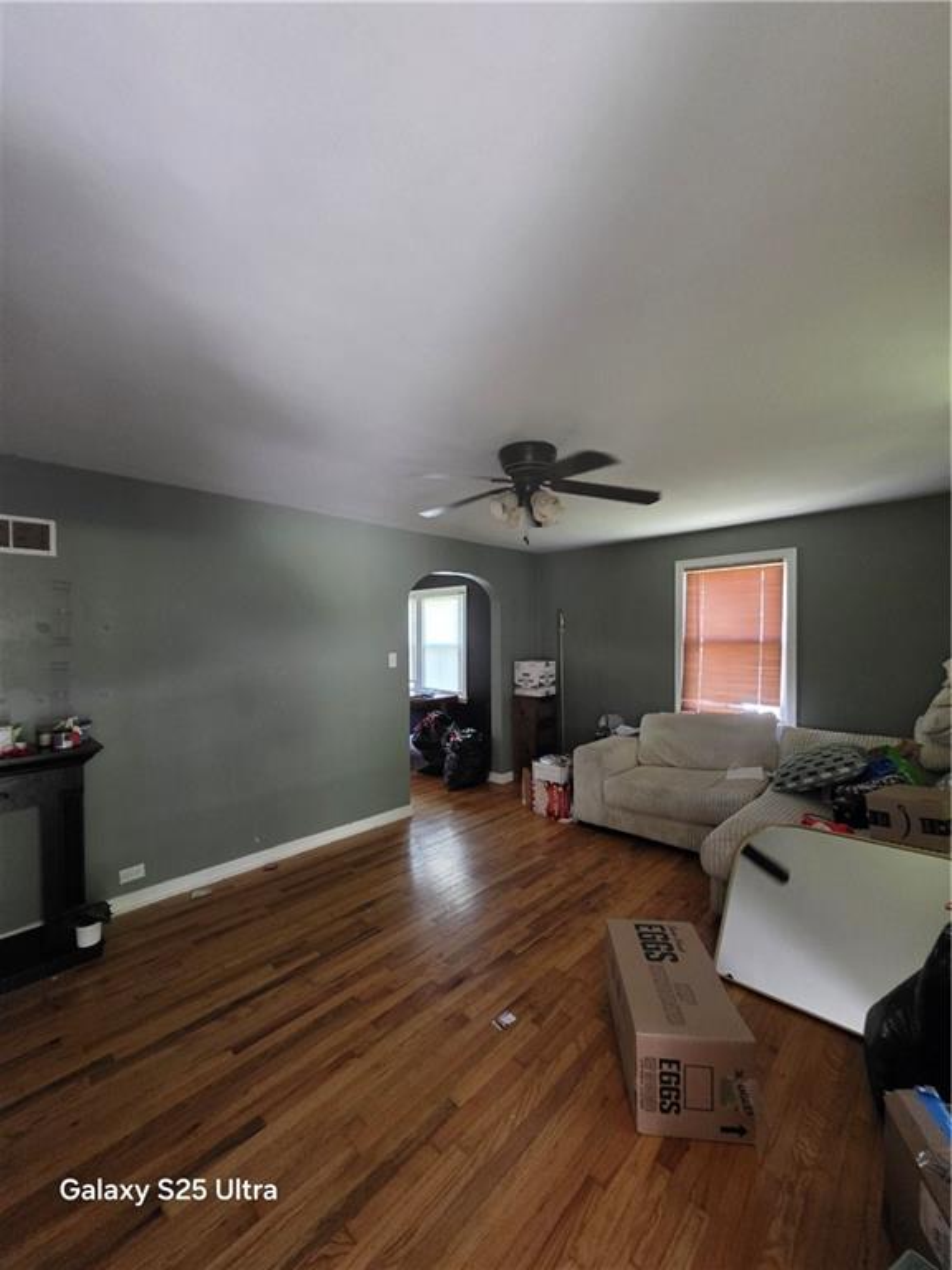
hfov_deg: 89.9
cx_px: 476
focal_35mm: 13
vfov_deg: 106.2
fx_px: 477
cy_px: 635
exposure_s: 1/60
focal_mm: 2.2
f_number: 1.9
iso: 800
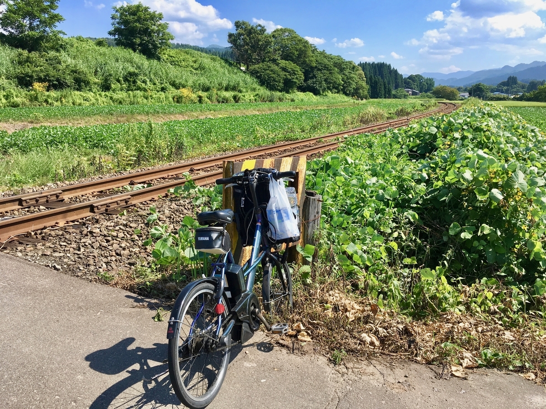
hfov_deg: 61.7
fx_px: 457
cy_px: 204
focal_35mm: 29
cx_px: 273
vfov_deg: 48.2
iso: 25
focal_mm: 4.15
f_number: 2.2
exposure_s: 1/1202
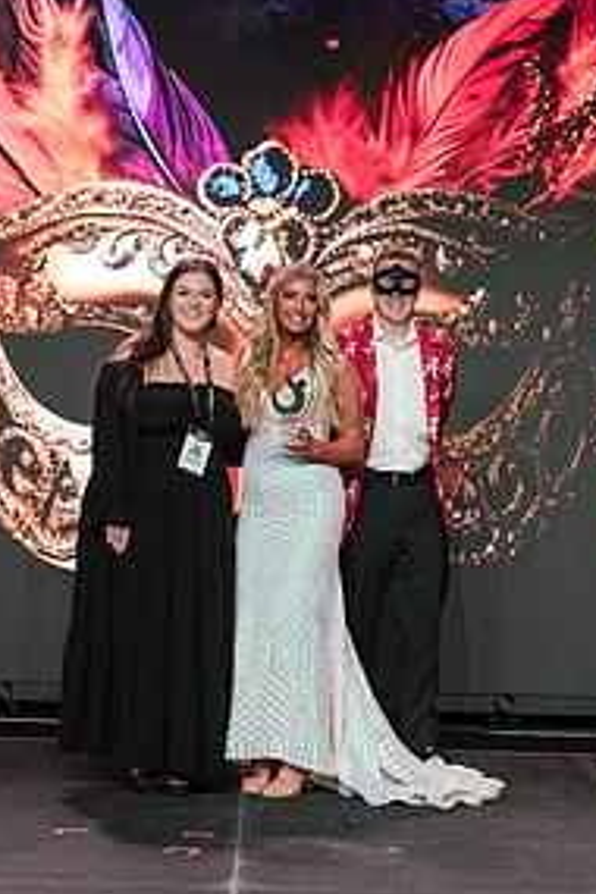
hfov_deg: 17.3
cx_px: 257
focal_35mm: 79
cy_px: 320
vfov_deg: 25.6
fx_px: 1962
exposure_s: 1/160
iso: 800
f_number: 2.8
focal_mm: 50
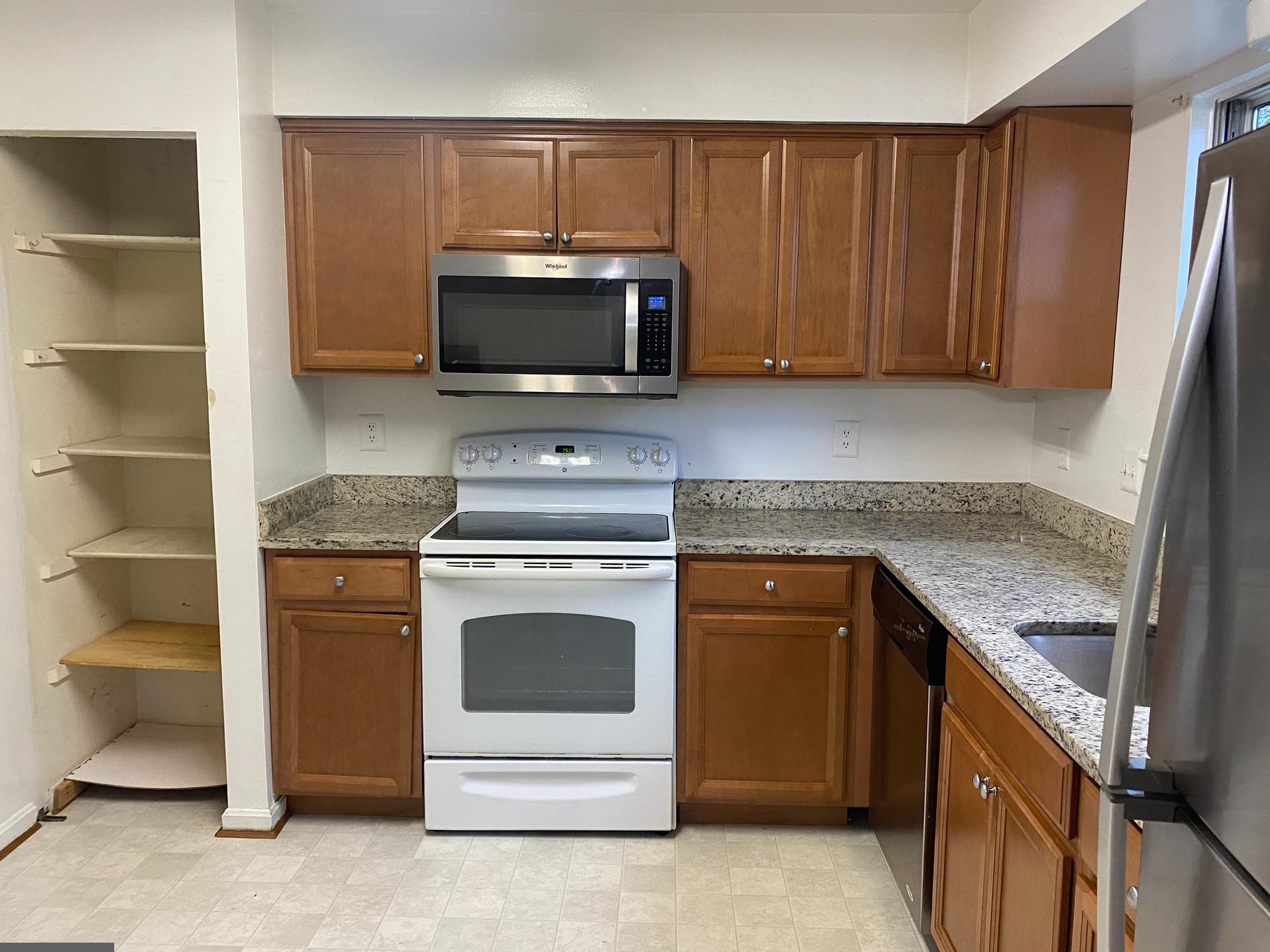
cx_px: 631
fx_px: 1027
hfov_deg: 63.4
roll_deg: -0.2
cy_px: 485
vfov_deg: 49.7
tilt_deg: -10.8
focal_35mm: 28
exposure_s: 1/60
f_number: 1.8
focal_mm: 4.25
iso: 200
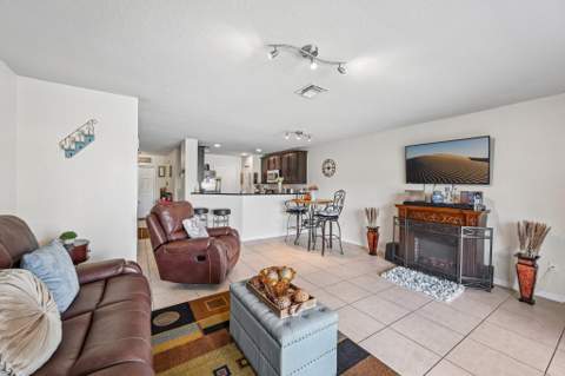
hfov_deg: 104.3
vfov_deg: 81.1
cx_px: 282
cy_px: 188
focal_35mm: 14
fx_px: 219
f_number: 8
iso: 4000
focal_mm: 14
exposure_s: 1/125
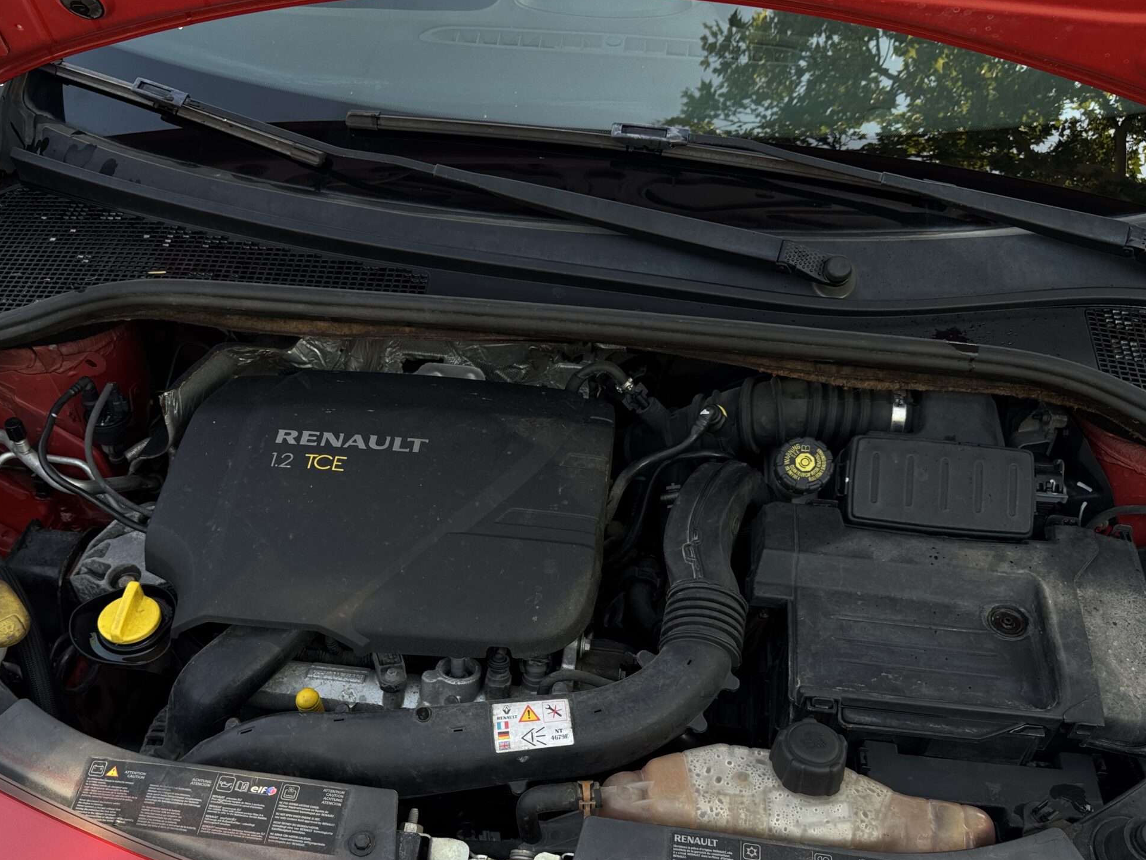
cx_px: 518
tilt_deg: -42.2
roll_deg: +0.8
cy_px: 513
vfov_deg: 44.0
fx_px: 1059
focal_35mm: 32
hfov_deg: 56.7
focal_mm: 6.76
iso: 80
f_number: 1.78
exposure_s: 1/417
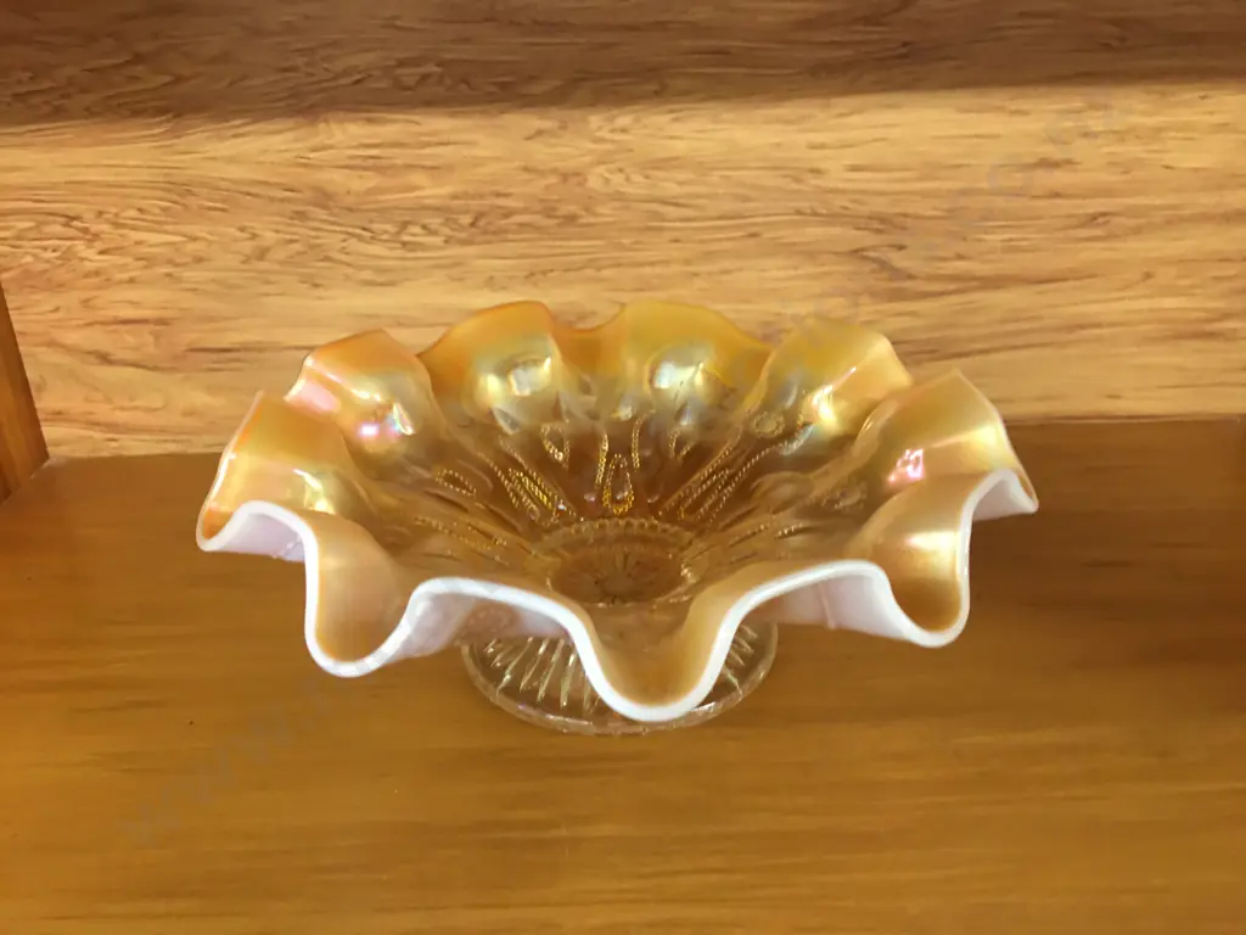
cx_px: 623
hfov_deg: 61.7
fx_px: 1044
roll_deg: +0.6
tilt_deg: -24.1
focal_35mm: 29
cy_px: 468
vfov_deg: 48.2
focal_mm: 4.15
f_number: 2.2
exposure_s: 1/17
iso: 125
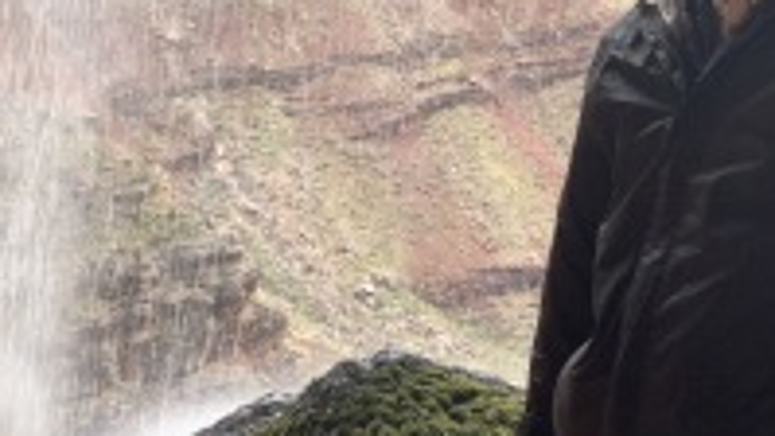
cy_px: 27
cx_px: 666
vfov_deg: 11.6
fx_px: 2137
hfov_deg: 20.2
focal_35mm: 104
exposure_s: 1/122
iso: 25
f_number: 2.4
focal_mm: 6
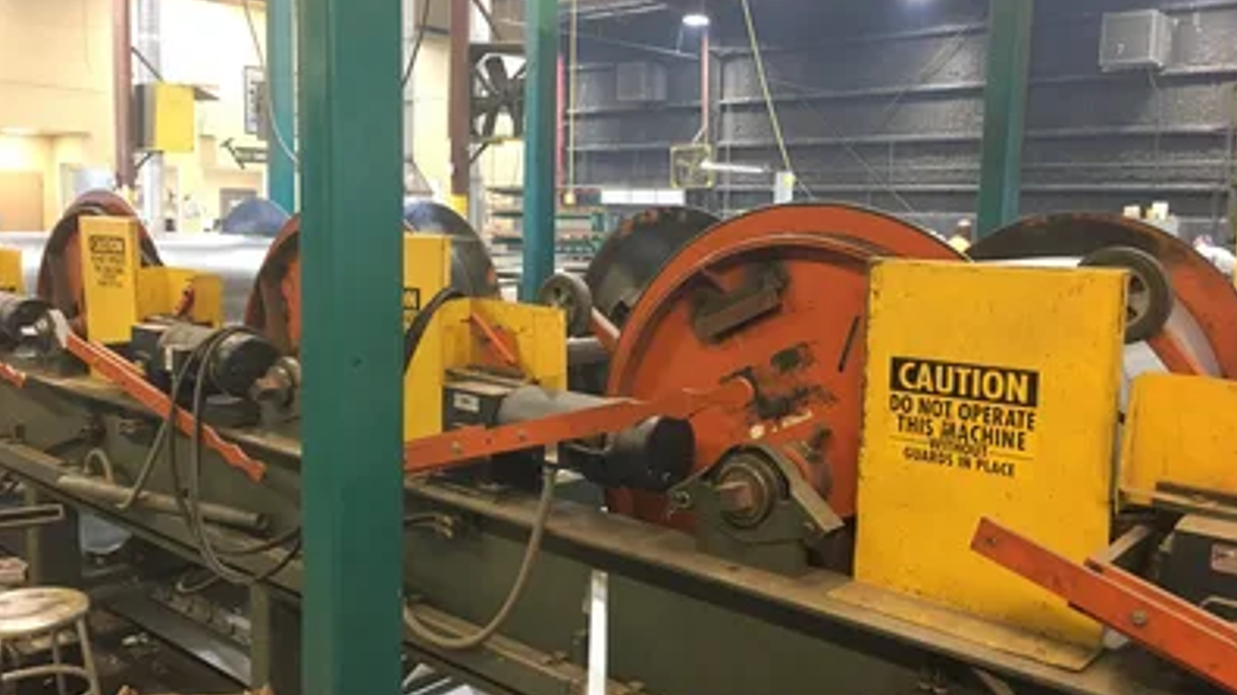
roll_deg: -0.2
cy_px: 332
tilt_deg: -3.6
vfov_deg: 36.6
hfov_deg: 61.0
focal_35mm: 32
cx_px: 620
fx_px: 1049
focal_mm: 4.15
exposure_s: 1/24
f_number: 2.2
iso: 200
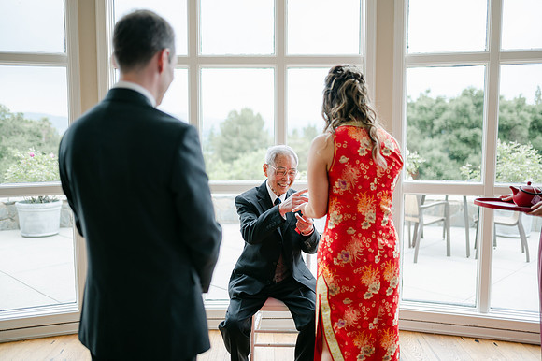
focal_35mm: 35
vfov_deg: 37.8
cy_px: 180
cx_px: 271
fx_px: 527
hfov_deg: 54.5
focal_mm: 35
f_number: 1.4
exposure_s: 1/1000
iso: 100
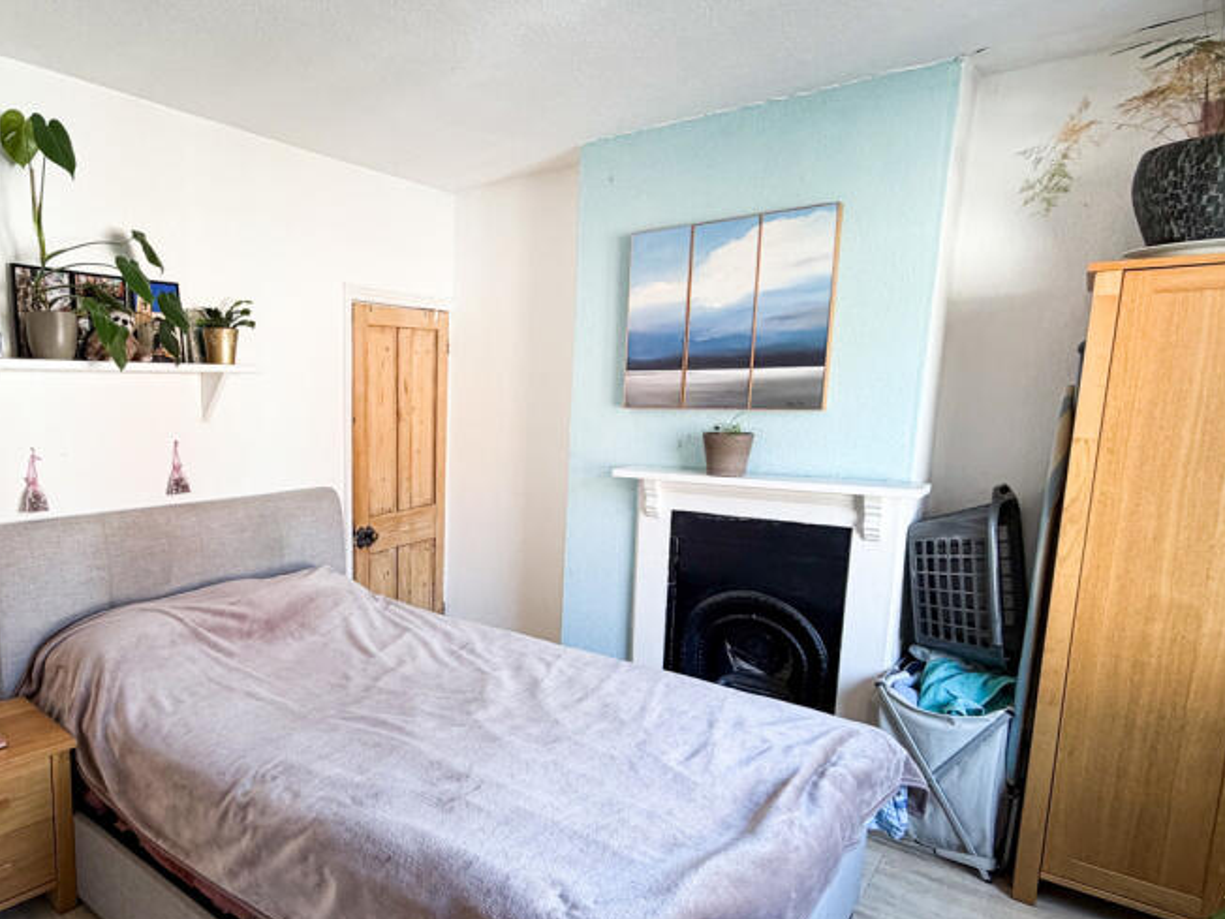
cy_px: 507
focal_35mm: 22
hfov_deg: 72.4
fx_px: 779
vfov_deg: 60.9
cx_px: 346
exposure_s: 1/100
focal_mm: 2.22
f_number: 2.2
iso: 125
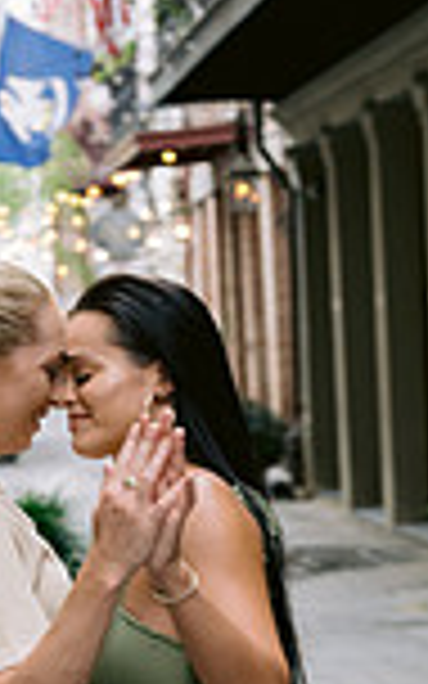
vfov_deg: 13.6
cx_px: 239
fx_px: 2818
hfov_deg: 8.7
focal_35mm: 151
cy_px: 711
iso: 640
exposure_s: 1/160
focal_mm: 50
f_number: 4
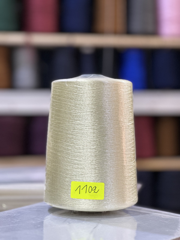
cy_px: 120
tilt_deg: -0.2
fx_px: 534
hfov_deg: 19.1
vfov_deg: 25.3
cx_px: 90
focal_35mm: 77
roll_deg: -0.7
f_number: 2.8
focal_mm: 9
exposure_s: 1/33
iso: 125
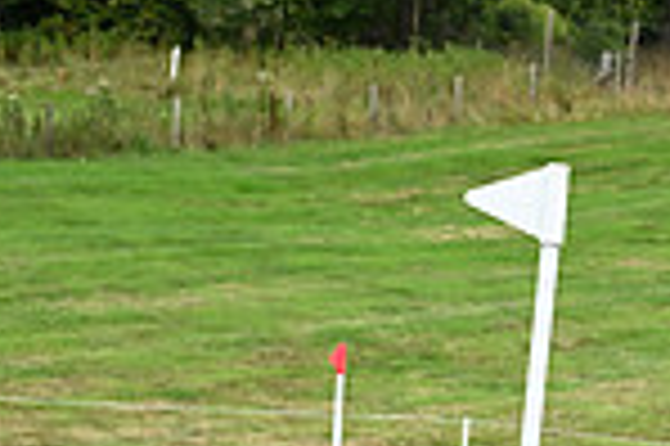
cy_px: 525
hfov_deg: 9.8
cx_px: 1232
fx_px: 3700
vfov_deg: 6.8
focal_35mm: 199
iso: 900
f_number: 5.6
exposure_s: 1/1250
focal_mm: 51
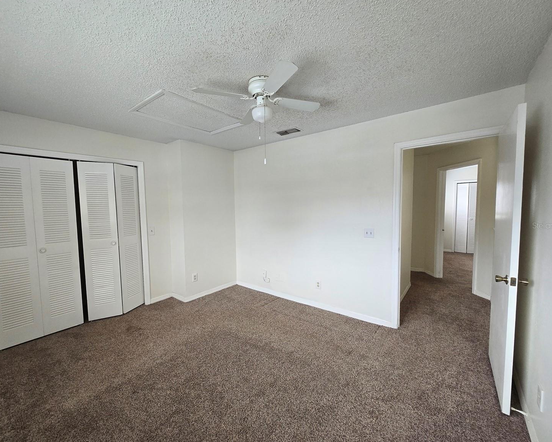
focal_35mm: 14
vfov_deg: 88.0
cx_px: 264
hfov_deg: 100.6
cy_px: 225
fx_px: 229
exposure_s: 1/100
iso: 160
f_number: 2.2
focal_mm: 1.7
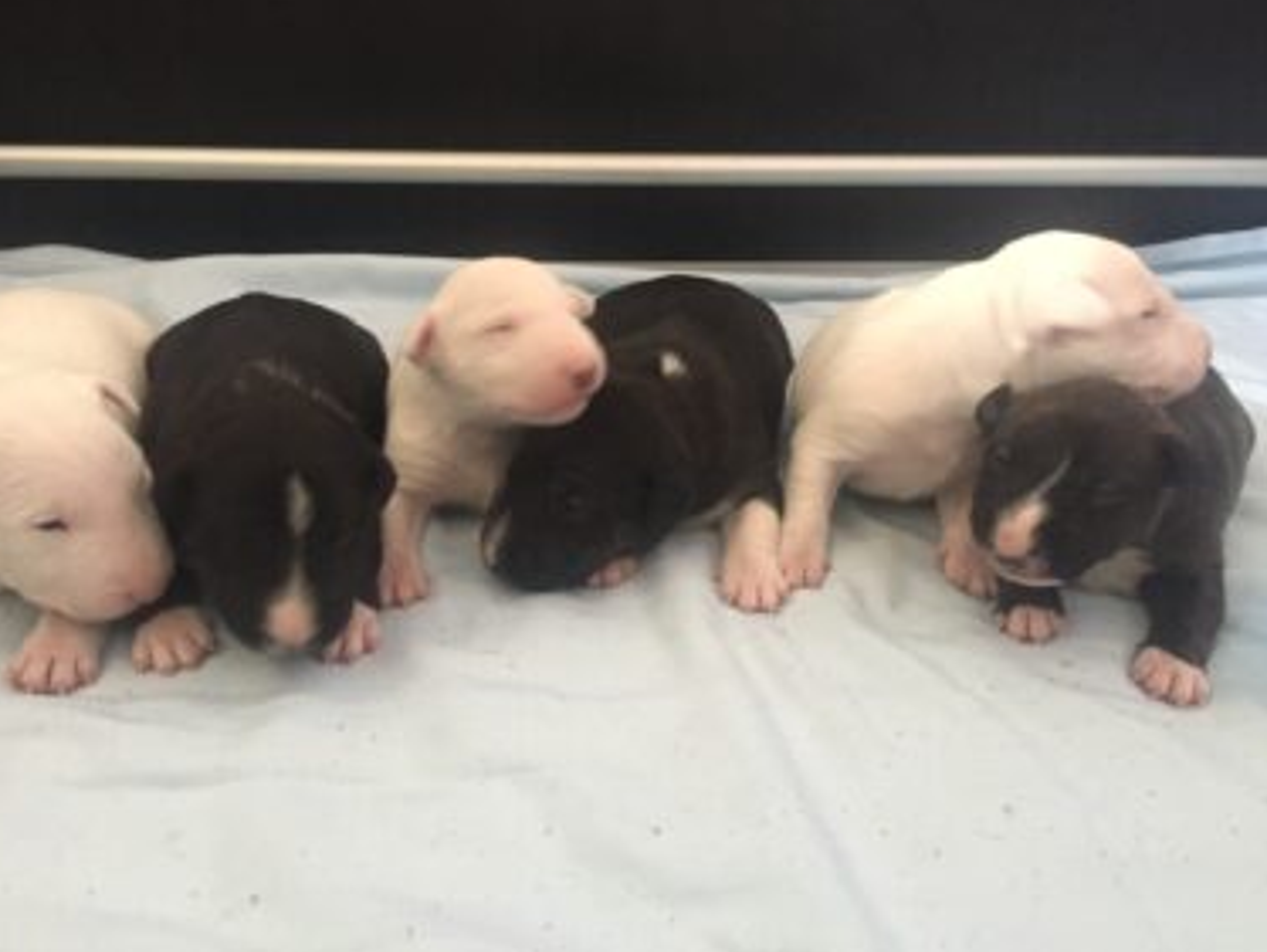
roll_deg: -2.1
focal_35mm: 31
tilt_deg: -26.7
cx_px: 593
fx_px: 1135
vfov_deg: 45.5
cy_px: 454
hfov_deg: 58.3
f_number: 2.2
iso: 250
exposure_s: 1/17
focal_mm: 4.15
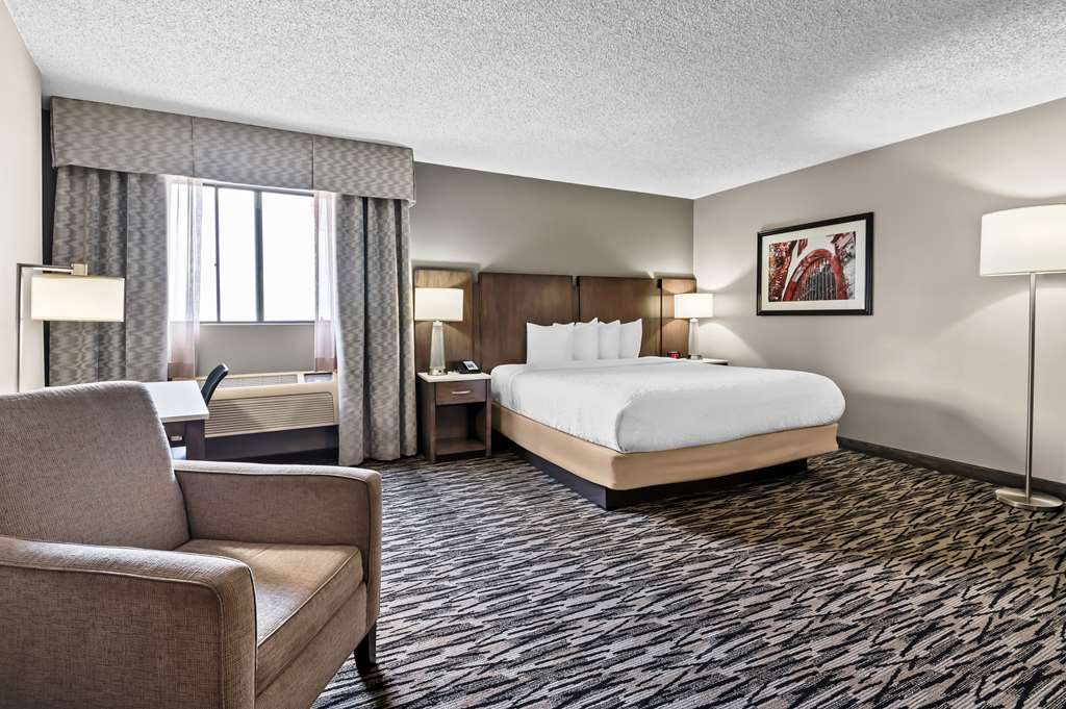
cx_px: 533
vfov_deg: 81.1
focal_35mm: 14
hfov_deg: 104.3
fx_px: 414
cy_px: 354
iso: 250
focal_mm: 14
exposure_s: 2
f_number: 8
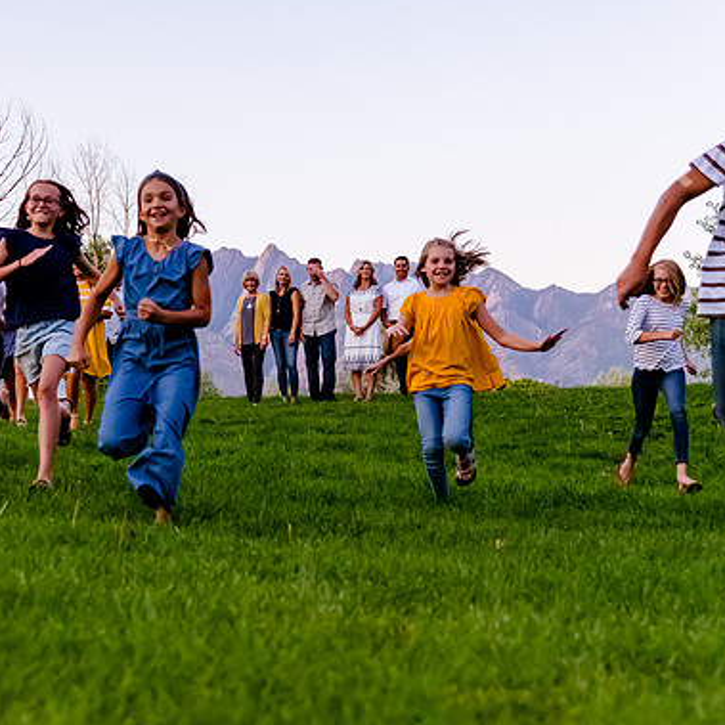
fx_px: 1422
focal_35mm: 60
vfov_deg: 28.6
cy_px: 361
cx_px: 251
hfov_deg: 28.5
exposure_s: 1/500
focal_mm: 38
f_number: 4
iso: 3200
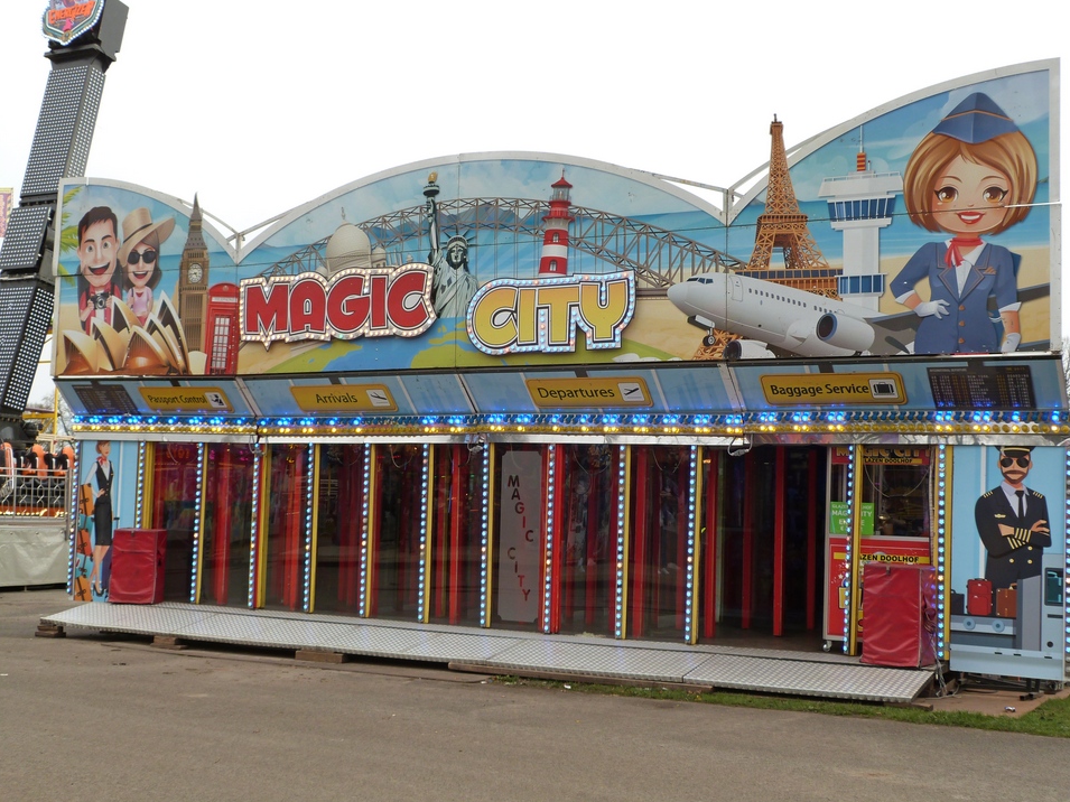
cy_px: 401
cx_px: 559
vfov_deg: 32.9
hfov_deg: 42.9
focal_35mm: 44
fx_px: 1360
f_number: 3.6
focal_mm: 7.4
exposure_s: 1/125
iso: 100
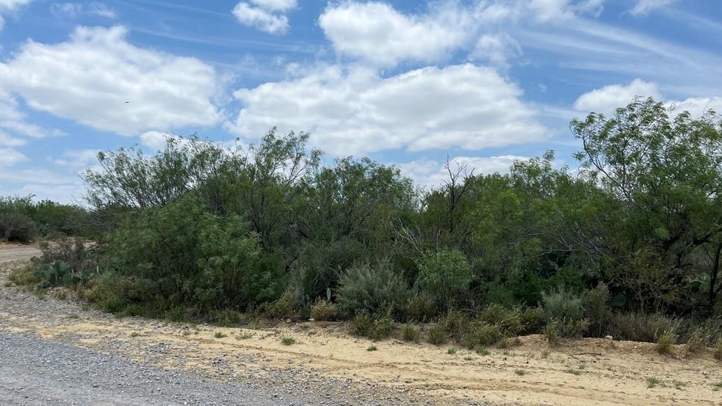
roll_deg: -1.6
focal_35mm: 29
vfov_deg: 40.2
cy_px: 221
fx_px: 555
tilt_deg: +2.6
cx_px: 355
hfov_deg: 66.1
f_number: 1.6
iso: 50
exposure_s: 1/5848
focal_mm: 5.1
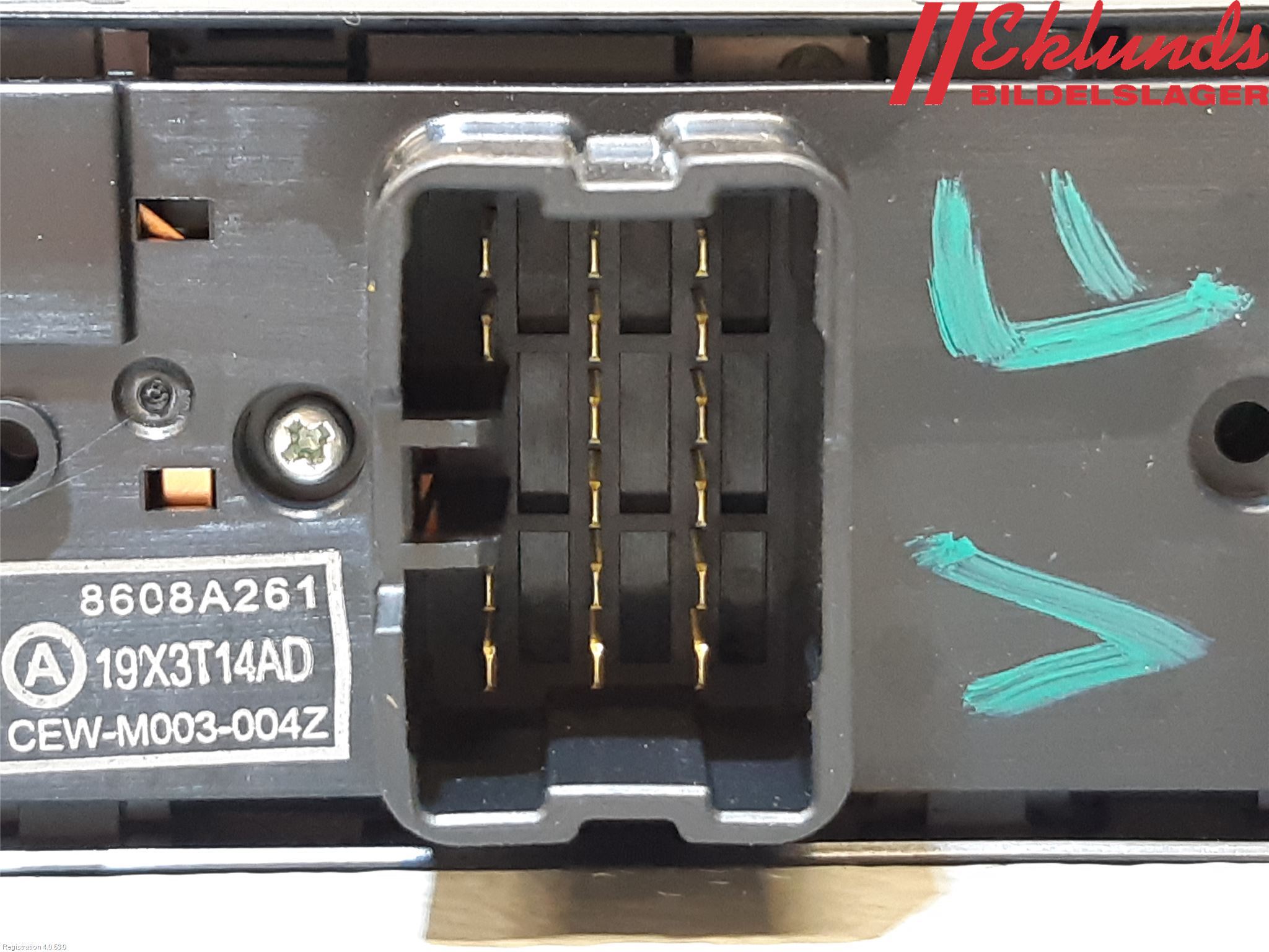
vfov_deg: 53.1
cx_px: 634
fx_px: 953
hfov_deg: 67.3
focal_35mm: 26
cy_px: 476
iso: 250
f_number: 1.7
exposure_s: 1/33
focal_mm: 3.93
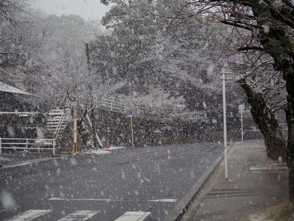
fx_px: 620
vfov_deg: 20.2
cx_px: 147
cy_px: 110
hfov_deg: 26.7
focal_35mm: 73
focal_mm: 15.8
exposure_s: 1/100
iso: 100
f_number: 2.8
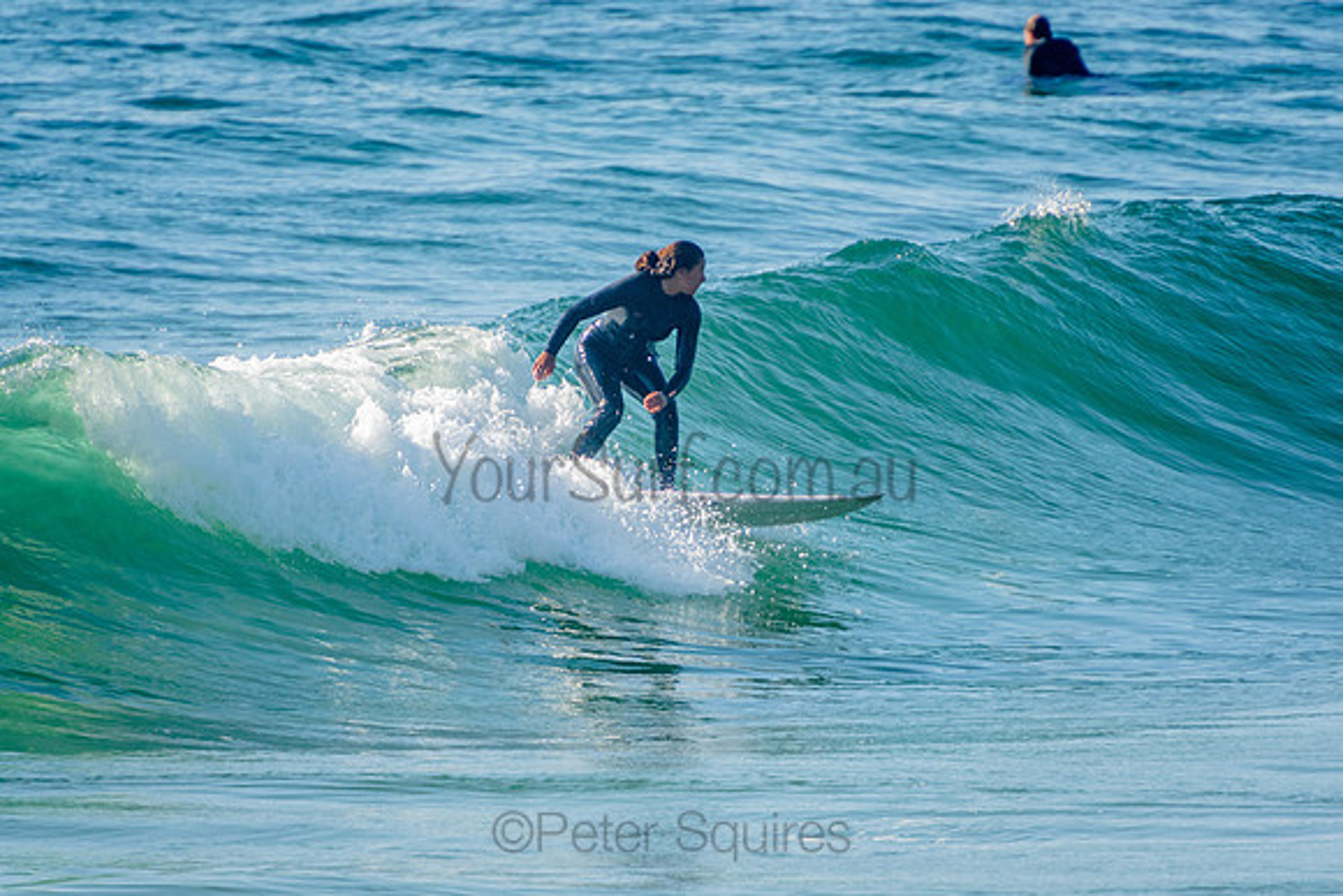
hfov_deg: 3.4
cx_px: 672
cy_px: 448
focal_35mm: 600
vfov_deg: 2.3
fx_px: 22388
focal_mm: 400
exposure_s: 1/1250
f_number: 5.6
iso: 320
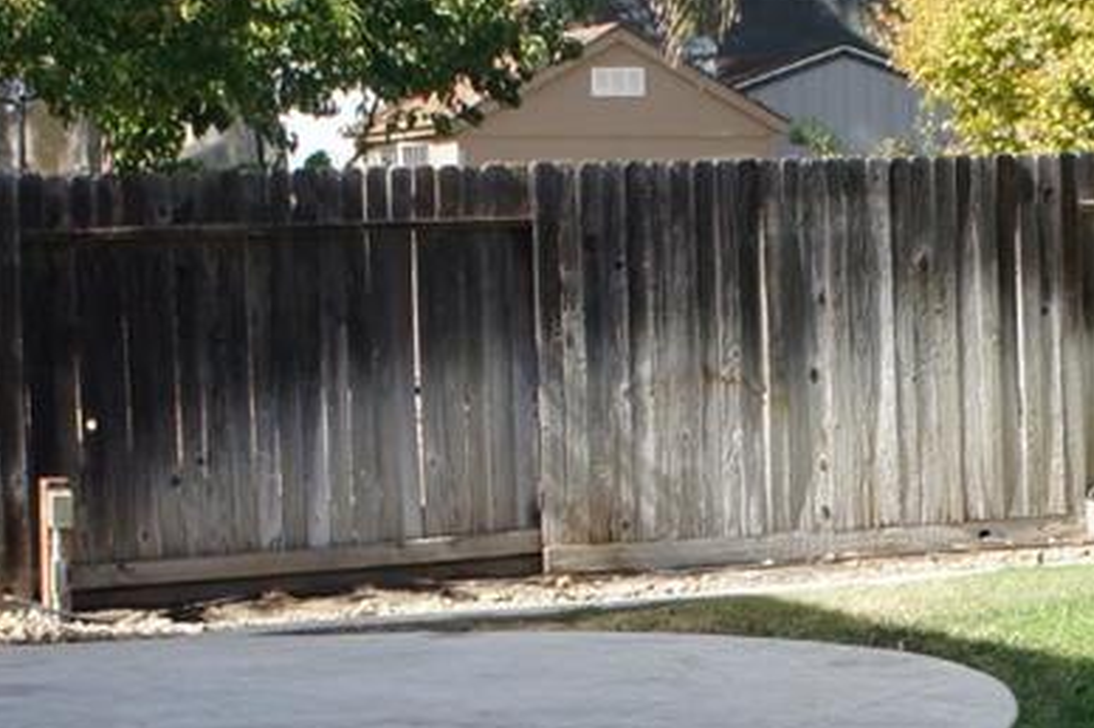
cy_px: 660
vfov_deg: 11.7
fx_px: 3522
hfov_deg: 17.4
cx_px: 1009
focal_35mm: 116
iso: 200
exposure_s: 1/80
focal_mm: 20
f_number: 11
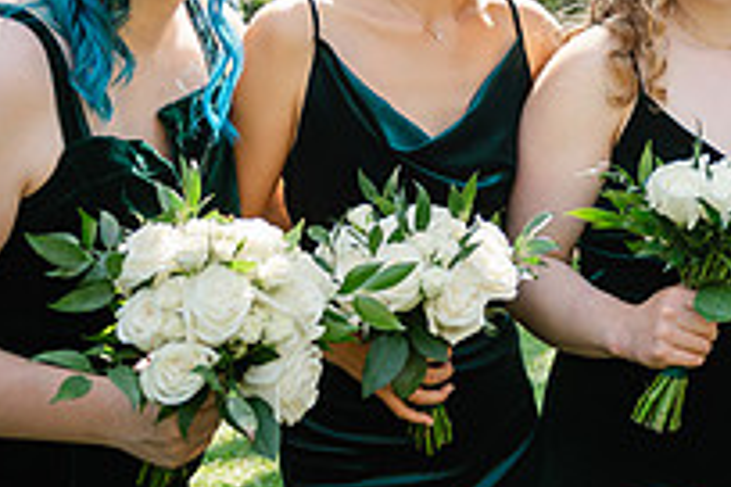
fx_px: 1665
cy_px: -25
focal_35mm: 82
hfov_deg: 23.3
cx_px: 795
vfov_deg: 16.2
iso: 100
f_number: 2.8
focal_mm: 28
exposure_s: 1/500
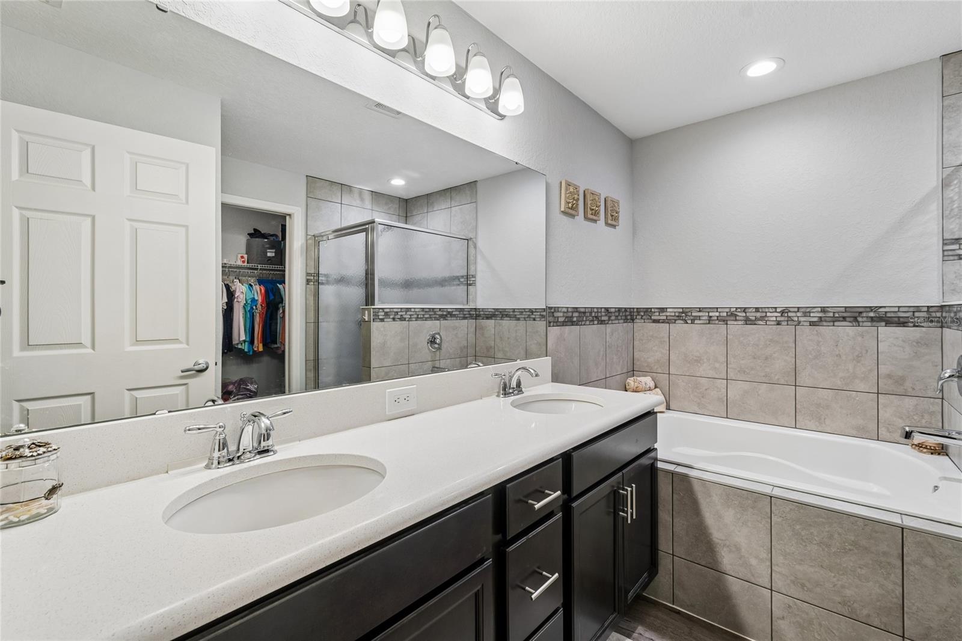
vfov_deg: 77.3
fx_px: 401
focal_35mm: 15
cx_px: 481
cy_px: 320
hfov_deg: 100.4
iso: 100
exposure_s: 1/10
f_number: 7.1
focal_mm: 10
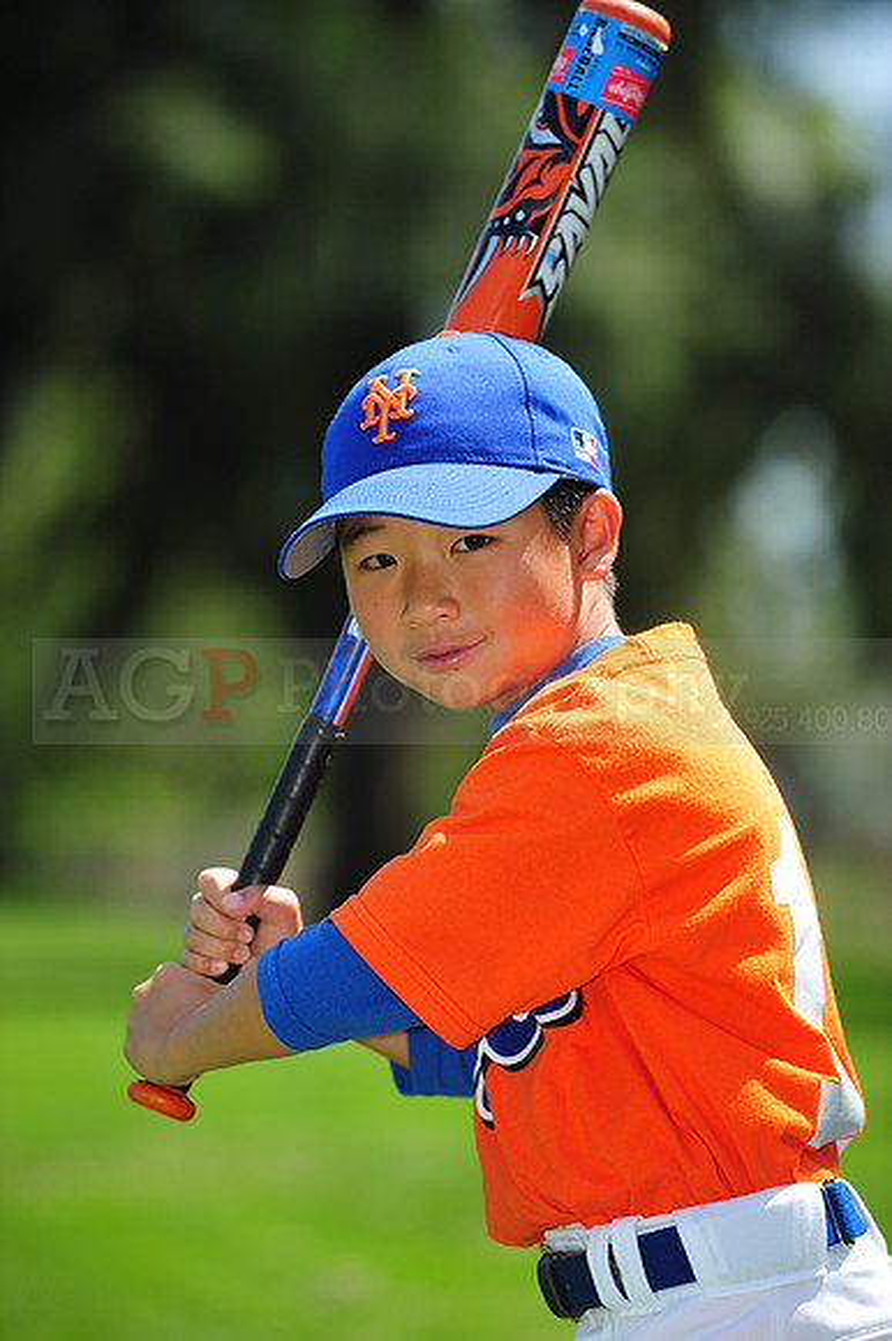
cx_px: 446
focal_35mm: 200
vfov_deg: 10.3
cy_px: 670
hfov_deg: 6.9
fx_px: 7442
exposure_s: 1/800
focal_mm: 200
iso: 200
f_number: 4.5
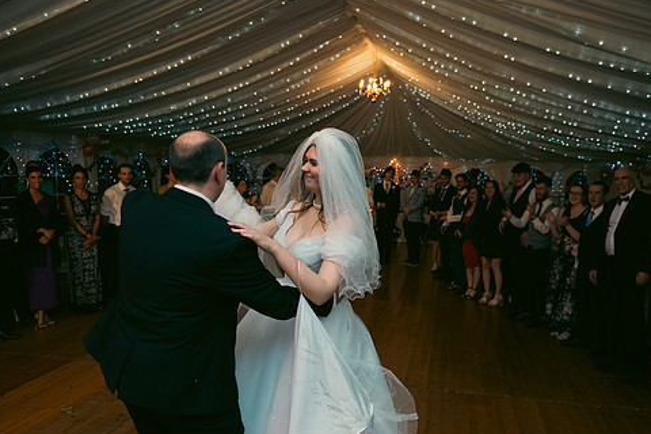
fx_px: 524
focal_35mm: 29
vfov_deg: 44.7
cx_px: 357
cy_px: 258
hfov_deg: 63.5
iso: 800
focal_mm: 24
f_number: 3.5
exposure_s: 1/160
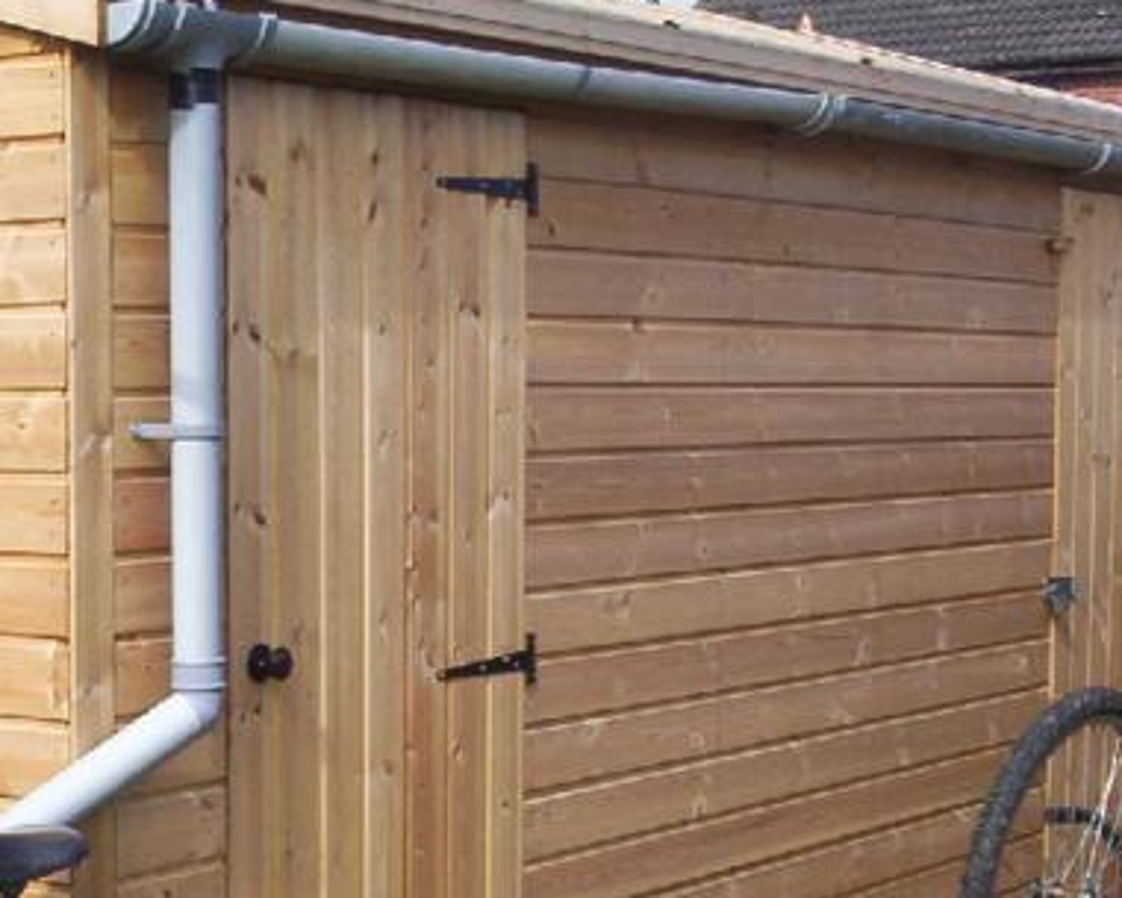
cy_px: 677
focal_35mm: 80
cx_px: 118
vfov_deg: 19.1
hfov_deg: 23.2
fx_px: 2657
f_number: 4.5
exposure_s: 1/472
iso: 100
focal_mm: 6
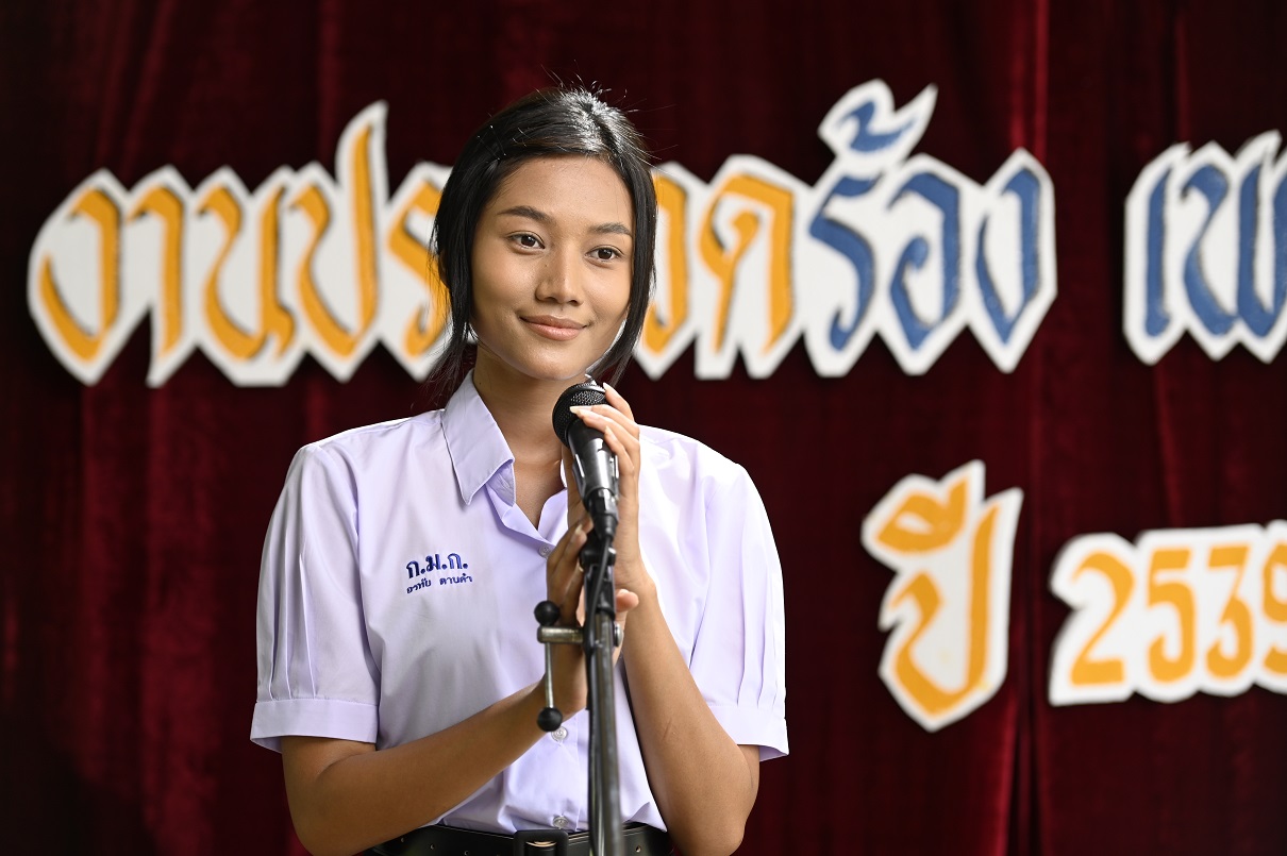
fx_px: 4144
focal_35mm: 116
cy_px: 428
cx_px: 644
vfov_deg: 11.8
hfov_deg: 17.7
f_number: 2.8
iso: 250
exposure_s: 1/250
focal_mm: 116
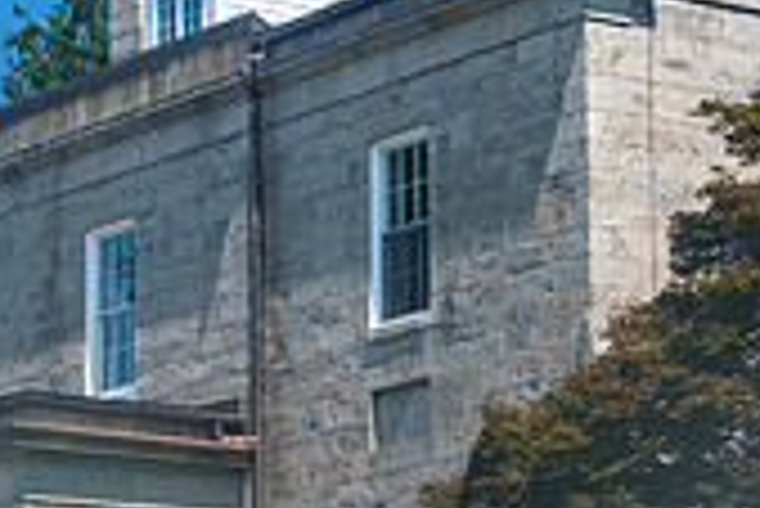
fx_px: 3698
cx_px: 598
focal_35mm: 175
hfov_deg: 11.7
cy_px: 443
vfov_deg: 7.8
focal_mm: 34.2
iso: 160
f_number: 10
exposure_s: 1/80
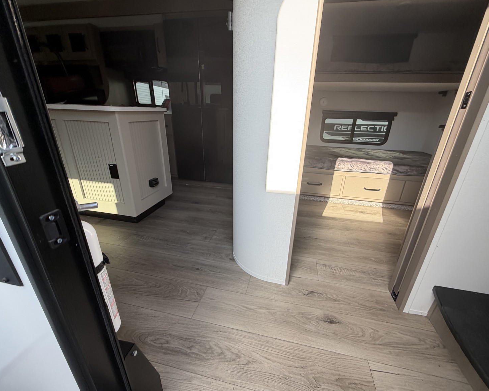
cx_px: 249
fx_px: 217
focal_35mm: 15
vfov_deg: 84.0
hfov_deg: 96.8
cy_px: 195
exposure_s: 1/207
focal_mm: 2.22
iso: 40
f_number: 2.2
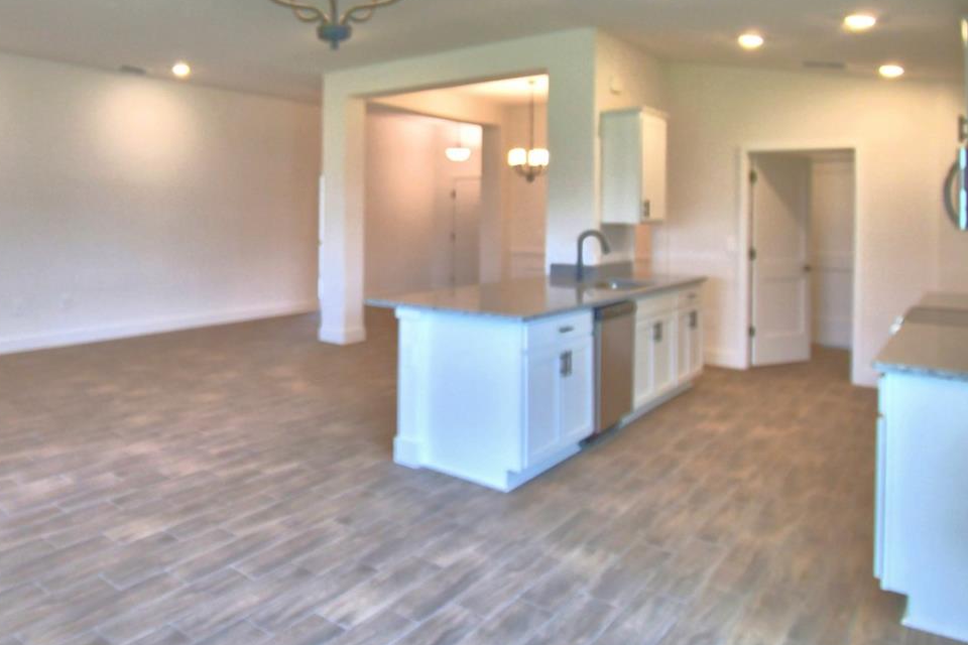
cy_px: 208
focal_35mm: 25
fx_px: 672
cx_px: 324
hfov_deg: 69.5
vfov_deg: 50.2
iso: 400
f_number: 4.5
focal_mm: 10
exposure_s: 1/100
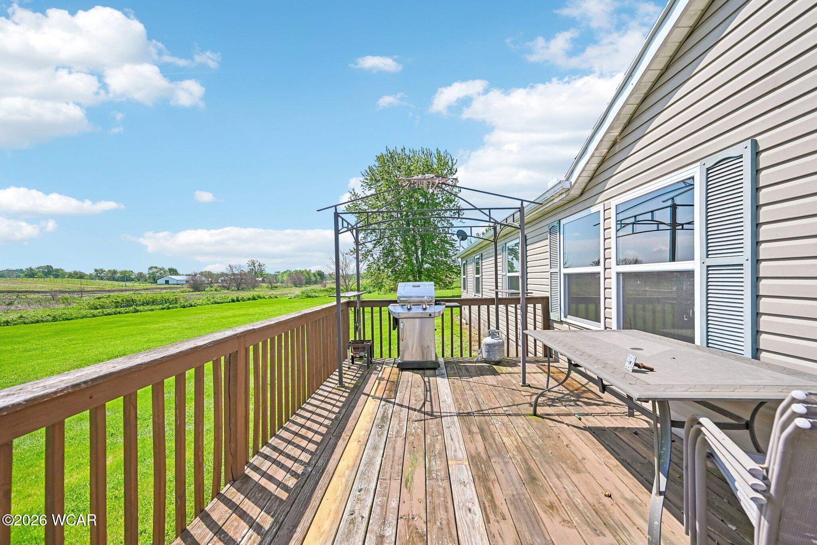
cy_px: 272
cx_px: 408
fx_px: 318
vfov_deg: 81.2
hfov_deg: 104.3
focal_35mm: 14
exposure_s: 1/3000
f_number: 4
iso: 400
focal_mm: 14
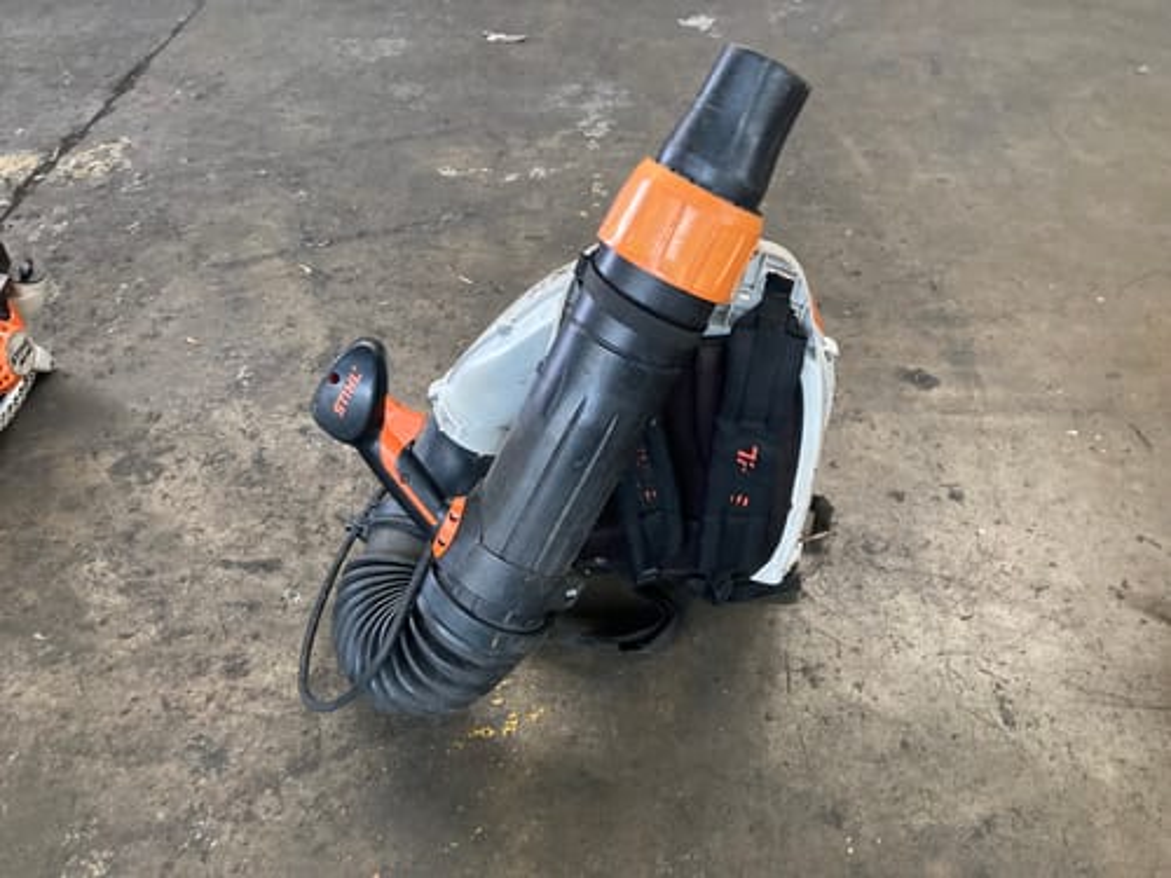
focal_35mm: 28
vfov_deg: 49.7
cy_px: 439
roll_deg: -1.0
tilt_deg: -43.9
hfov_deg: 63.4
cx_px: 586
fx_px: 947
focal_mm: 3.99
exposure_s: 1/30
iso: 400
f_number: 1.8
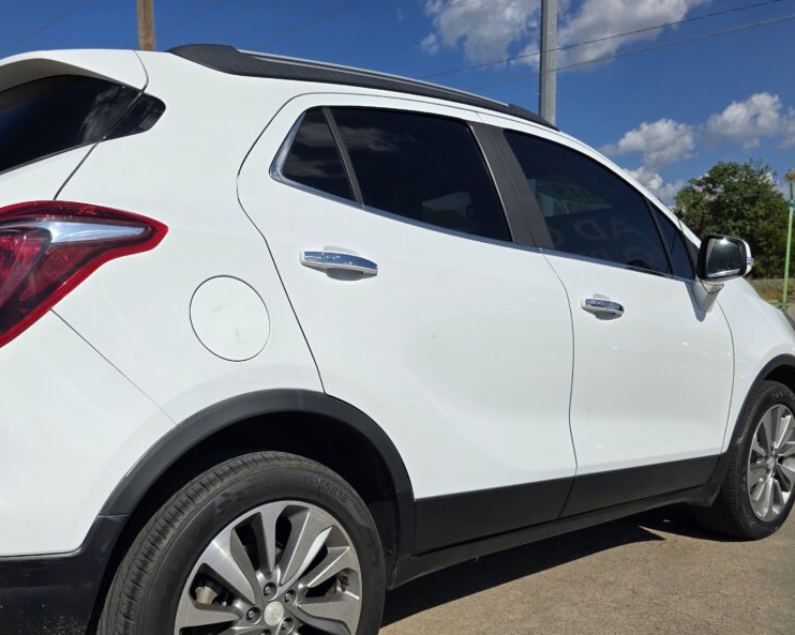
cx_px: 305
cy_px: 408
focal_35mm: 31
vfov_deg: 46.5
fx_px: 729
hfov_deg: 56.6
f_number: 1.7
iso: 12
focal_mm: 6.3
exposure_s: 1/1994
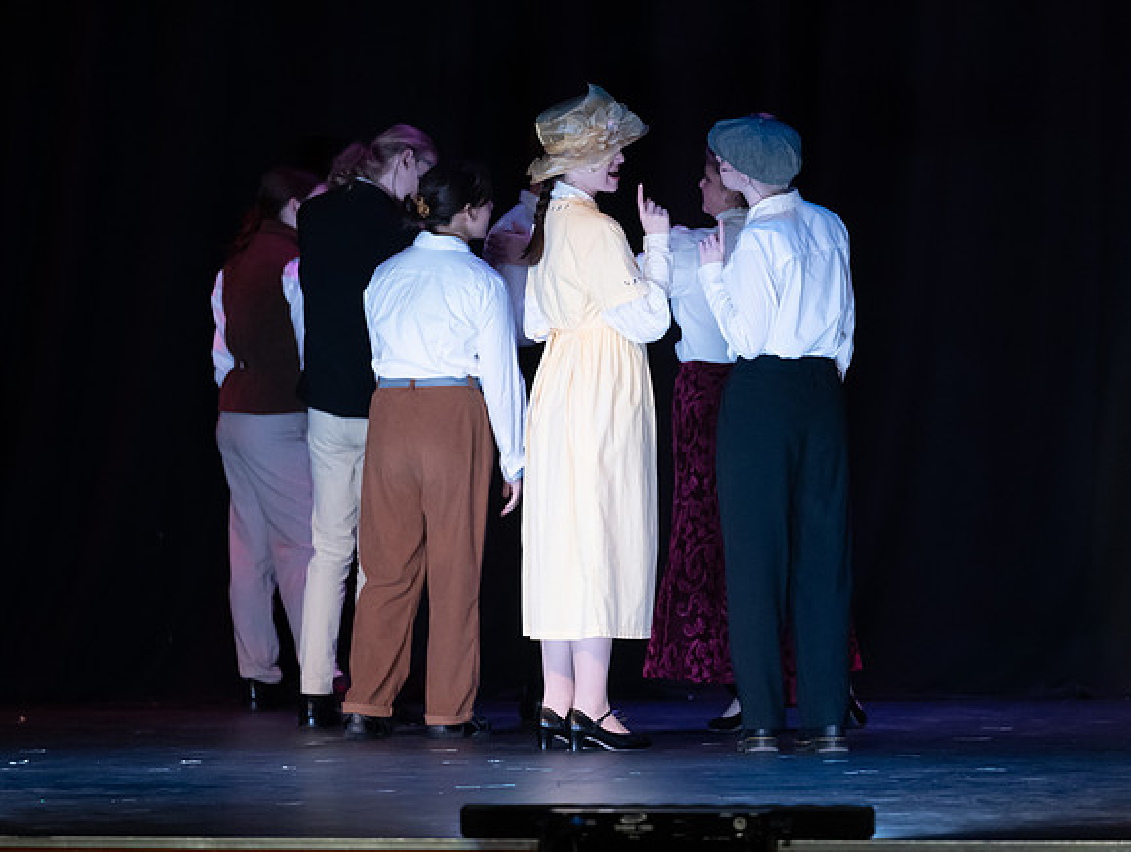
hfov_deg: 6.7
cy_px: 393
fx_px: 9707
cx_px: 635
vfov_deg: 5.0
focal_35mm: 297
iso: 3200
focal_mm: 190
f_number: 2.8
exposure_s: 1/320
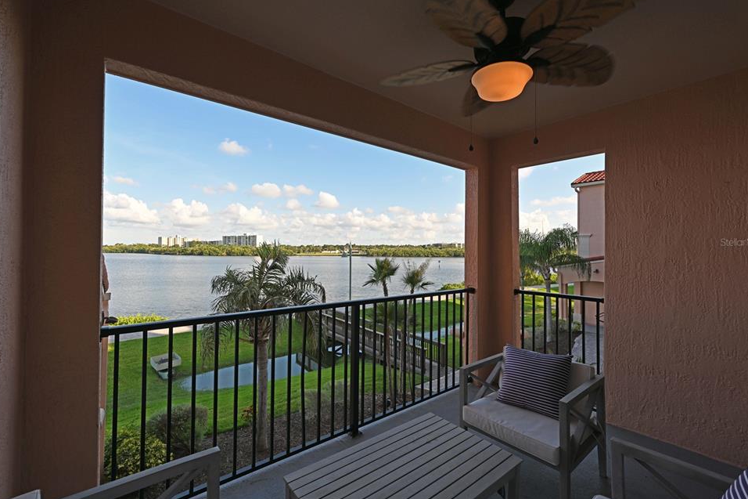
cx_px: 365
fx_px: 312
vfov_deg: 77.3
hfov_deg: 100.4
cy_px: 242
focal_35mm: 15
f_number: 5.6
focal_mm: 14
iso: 100
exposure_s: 1/250
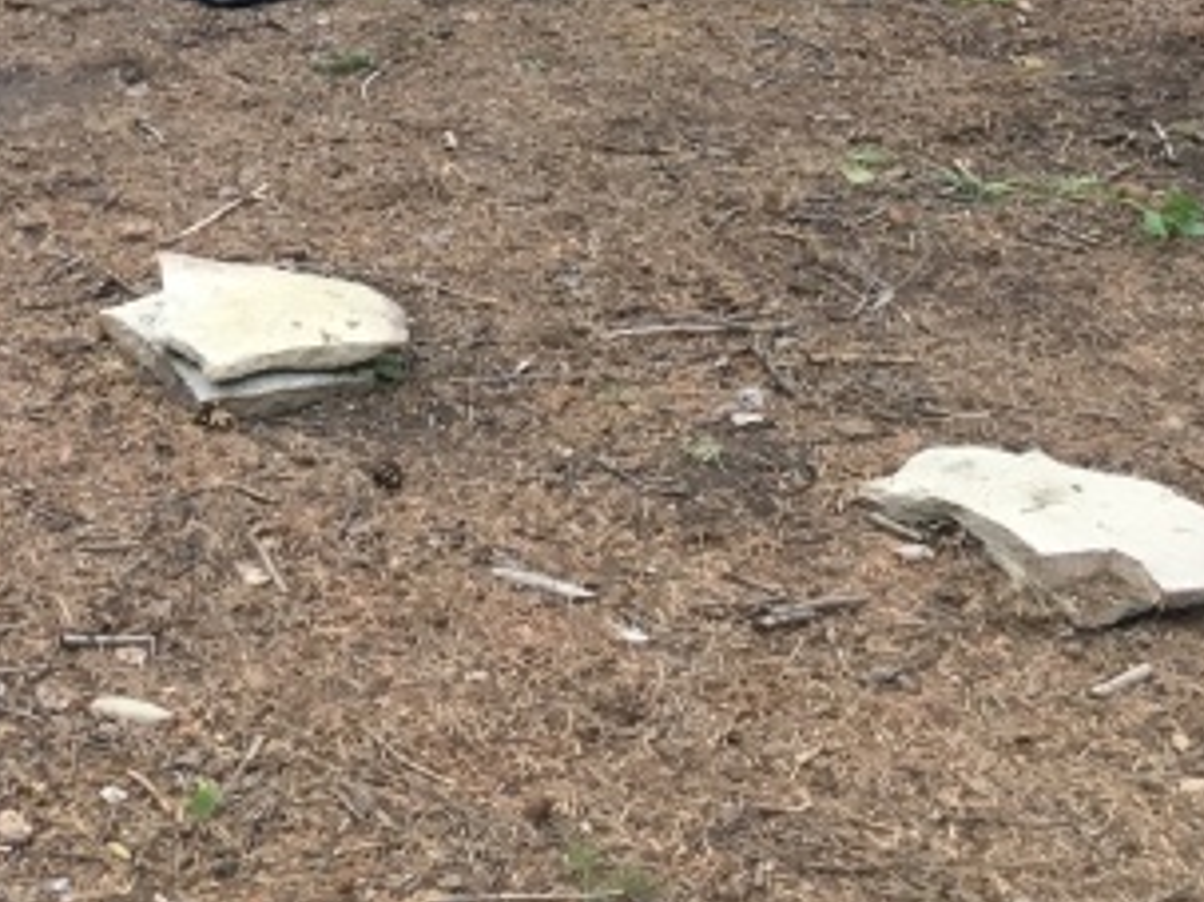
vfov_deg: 14.2
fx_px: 3407
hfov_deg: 19.5
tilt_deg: -8.9
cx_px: 8
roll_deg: +1.0
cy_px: -409
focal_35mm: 98
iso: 64
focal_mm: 4.15
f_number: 2.2
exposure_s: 1/30
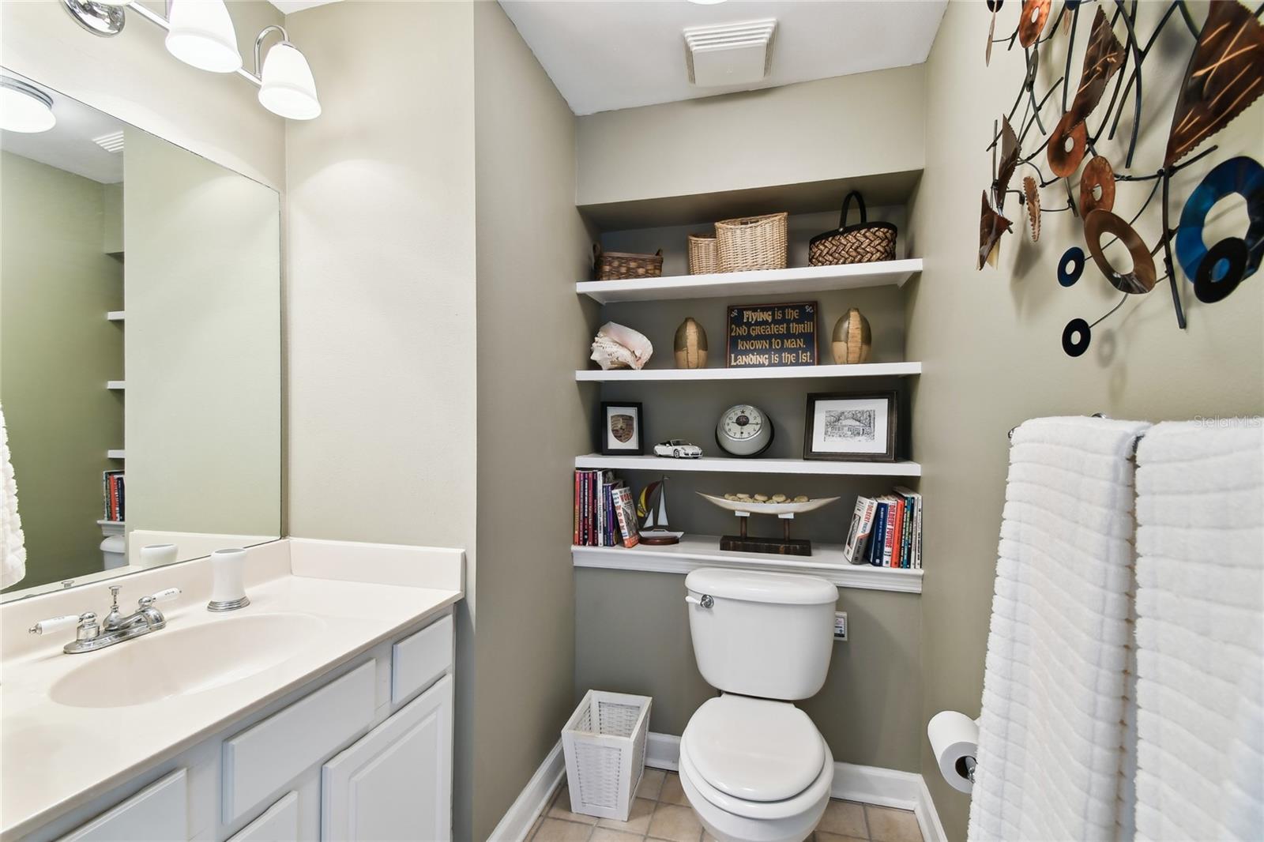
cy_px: 421
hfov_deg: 100.4
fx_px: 527
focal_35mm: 15
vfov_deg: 77.3
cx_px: 632
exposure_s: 1/4
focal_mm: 10
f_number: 7.1
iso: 100
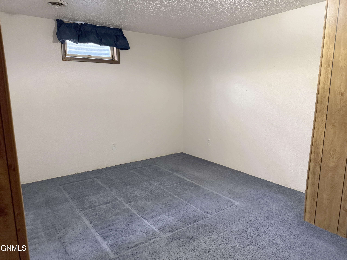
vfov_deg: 56.8
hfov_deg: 71.6
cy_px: 130
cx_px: 174
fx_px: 241
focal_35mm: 24
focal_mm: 6.76
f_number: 1.78
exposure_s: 1/60
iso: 800
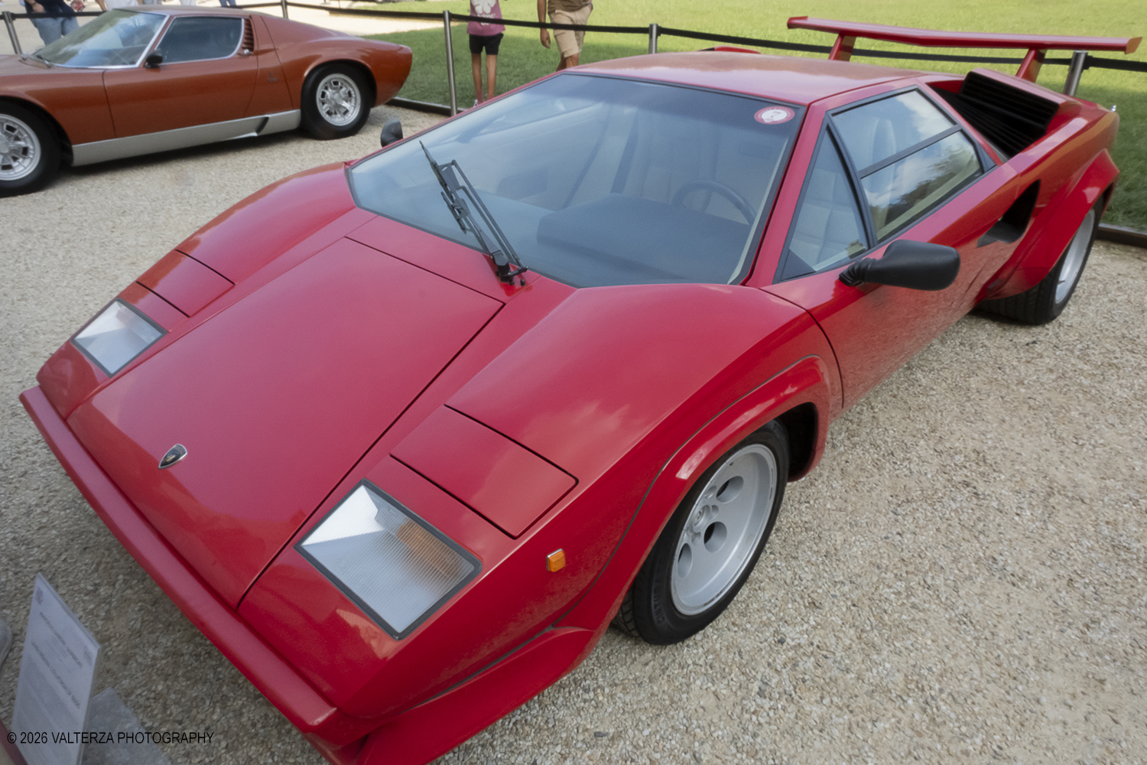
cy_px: 382
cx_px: 574
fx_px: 765
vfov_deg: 53.1
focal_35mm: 24
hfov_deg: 73.7
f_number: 22
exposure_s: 1/125
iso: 2500
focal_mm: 16
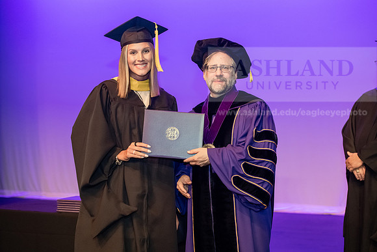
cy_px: 126
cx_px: 188
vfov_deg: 19.5
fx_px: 733
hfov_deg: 28.8
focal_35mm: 70
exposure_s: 1/200
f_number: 4
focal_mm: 70
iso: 3200
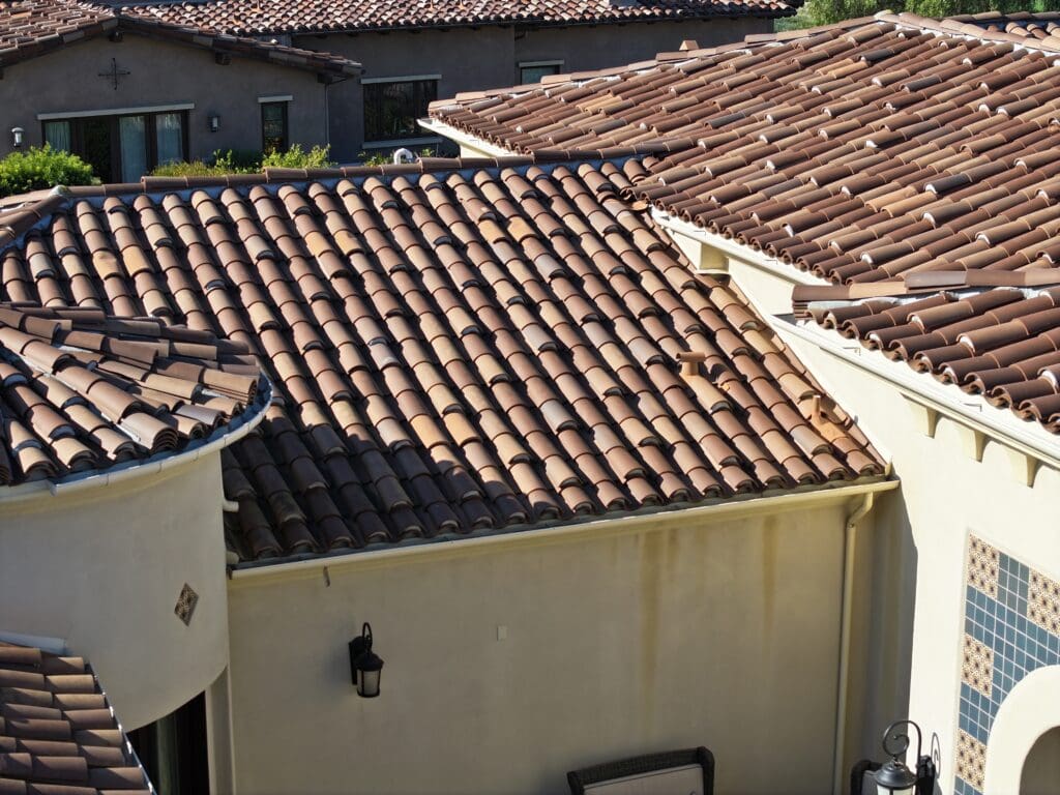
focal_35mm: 70
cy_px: 398
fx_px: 2144
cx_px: 530
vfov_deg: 21.0
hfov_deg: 27.8
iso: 180
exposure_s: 1/1250
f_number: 2.8
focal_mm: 19.35
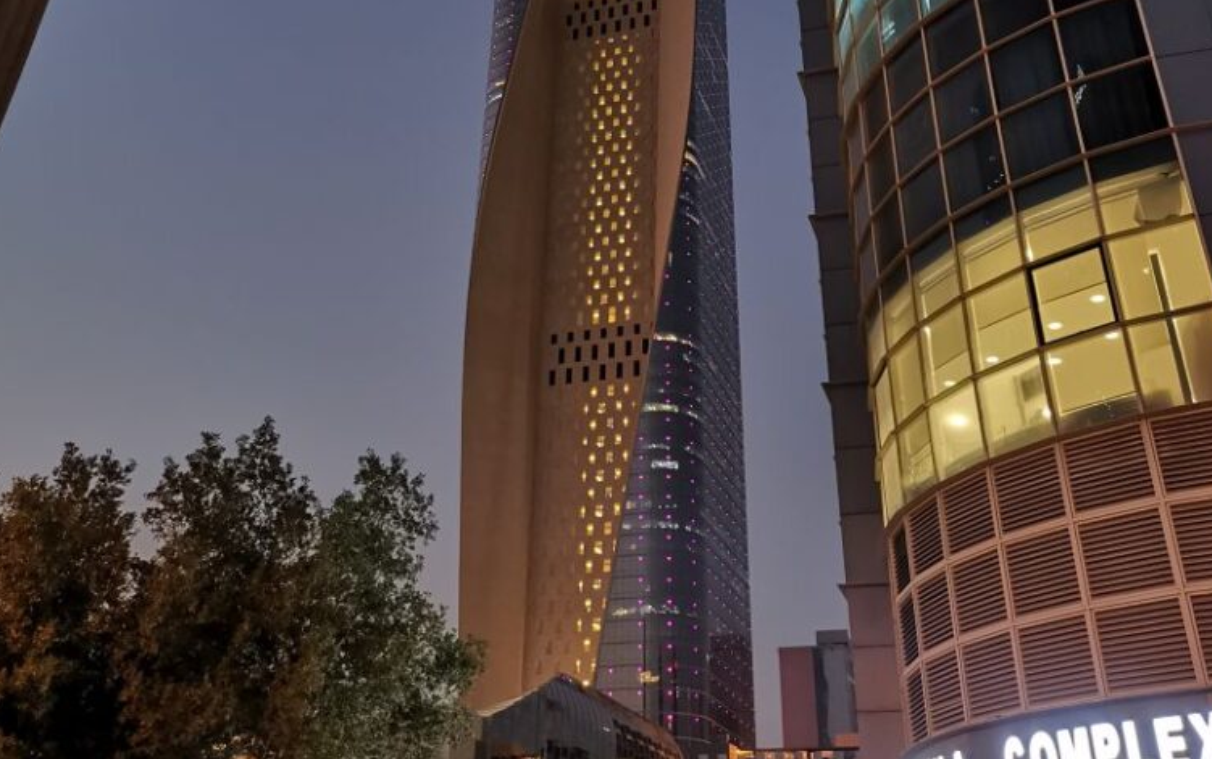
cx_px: 612
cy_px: 115
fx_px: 1289
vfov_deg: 31.6
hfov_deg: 50.4
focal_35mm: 39
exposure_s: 1/33.3
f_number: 1.8
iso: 500
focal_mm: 5.58
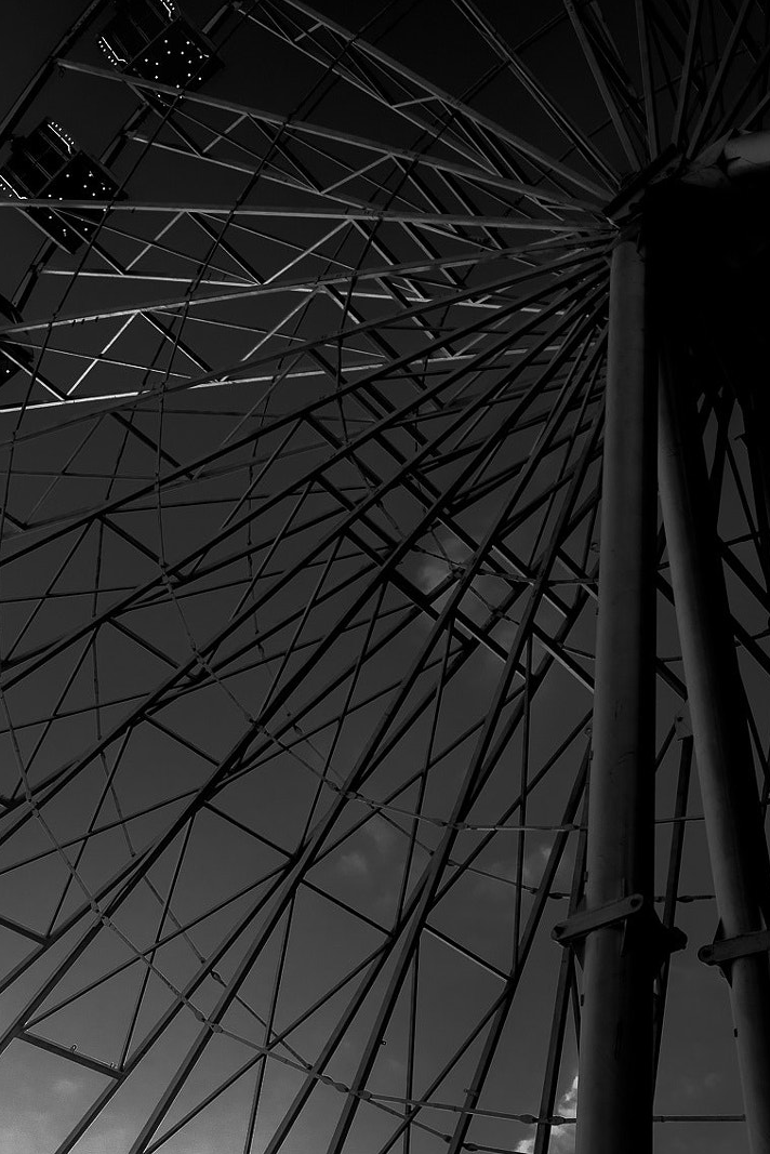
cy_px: 595
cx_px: 357
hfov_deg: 26.5
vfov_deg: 38.9
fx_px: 1635
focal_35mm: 51
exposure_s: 1/40
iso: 200
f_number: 7.1
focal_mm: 34
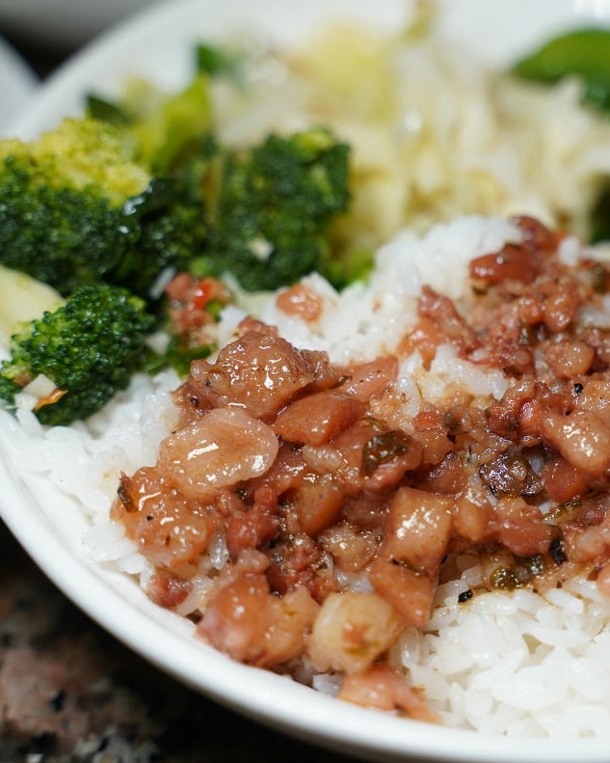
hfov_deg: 16.2
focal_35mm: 94
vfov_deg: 20.4
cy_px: 382
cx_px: 505
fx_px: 2121
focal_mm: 66
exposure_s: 1/80
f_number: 4
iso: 160
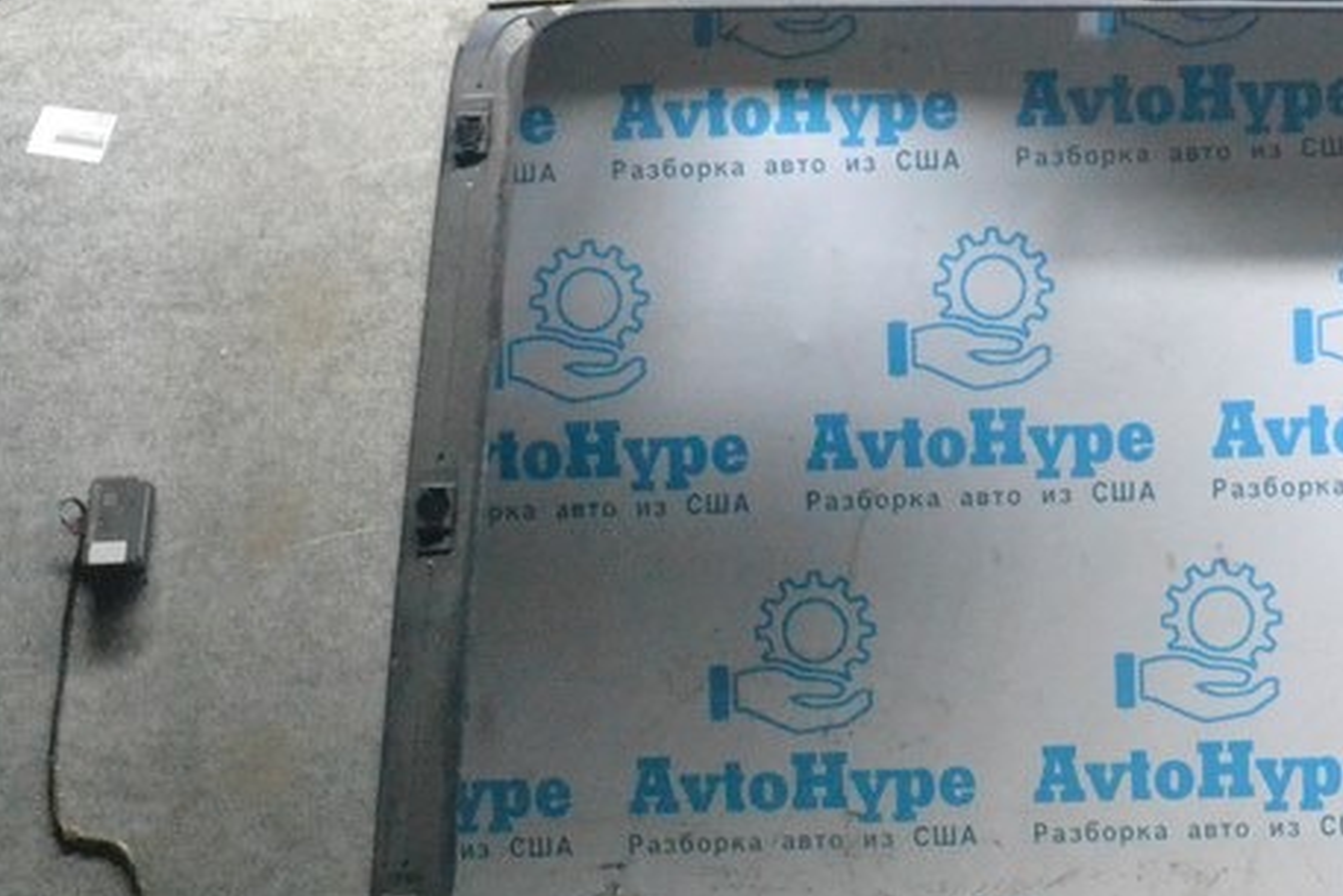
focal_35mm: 74
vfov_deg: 18.4
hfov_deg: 26.6
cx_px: 1161
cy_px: 551
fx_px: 2761
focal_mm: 22
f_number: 9
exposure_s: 1/160
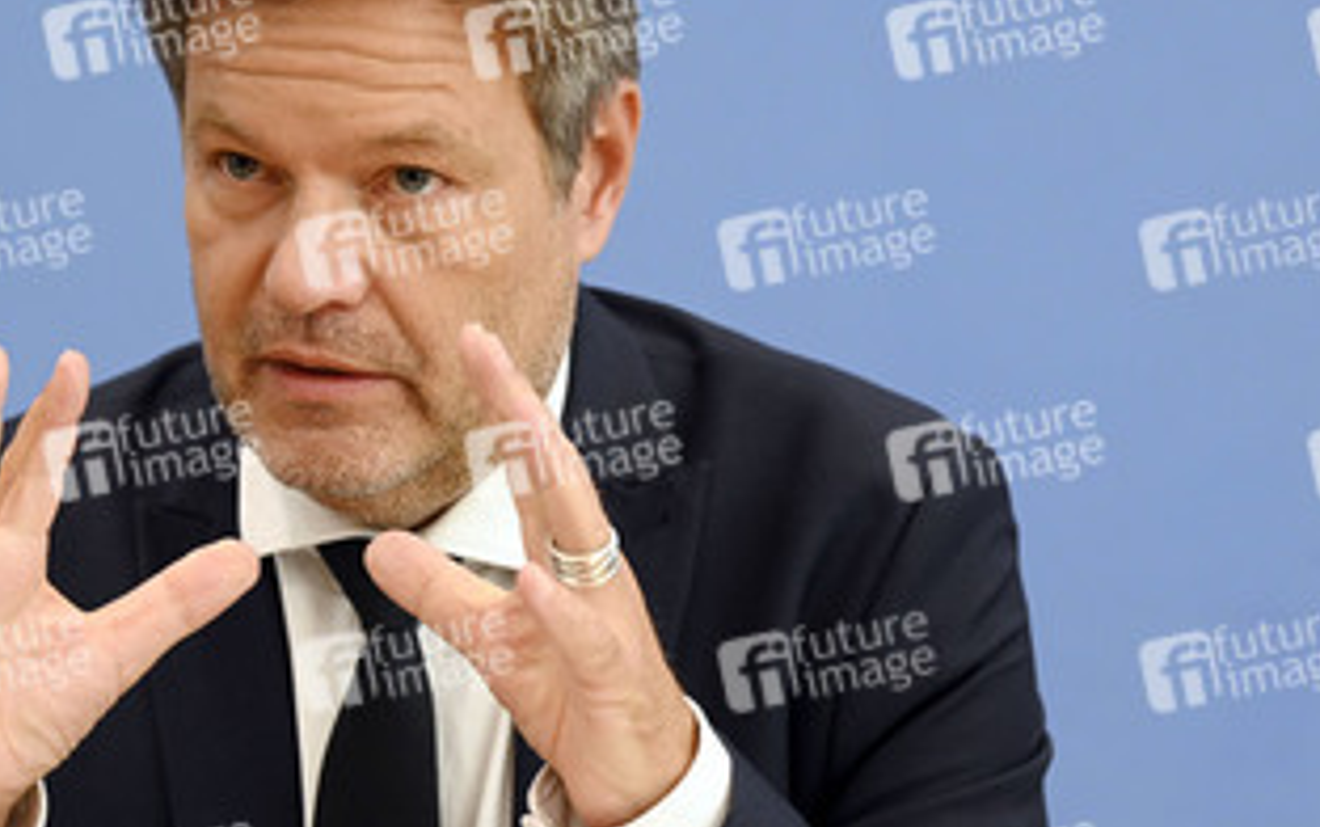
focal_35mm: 176
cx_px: 462
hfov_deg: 11.9
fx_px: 6335
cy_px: 346
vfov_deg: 7.5
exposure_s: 1/1000
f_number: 5
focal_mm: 120
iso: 3200
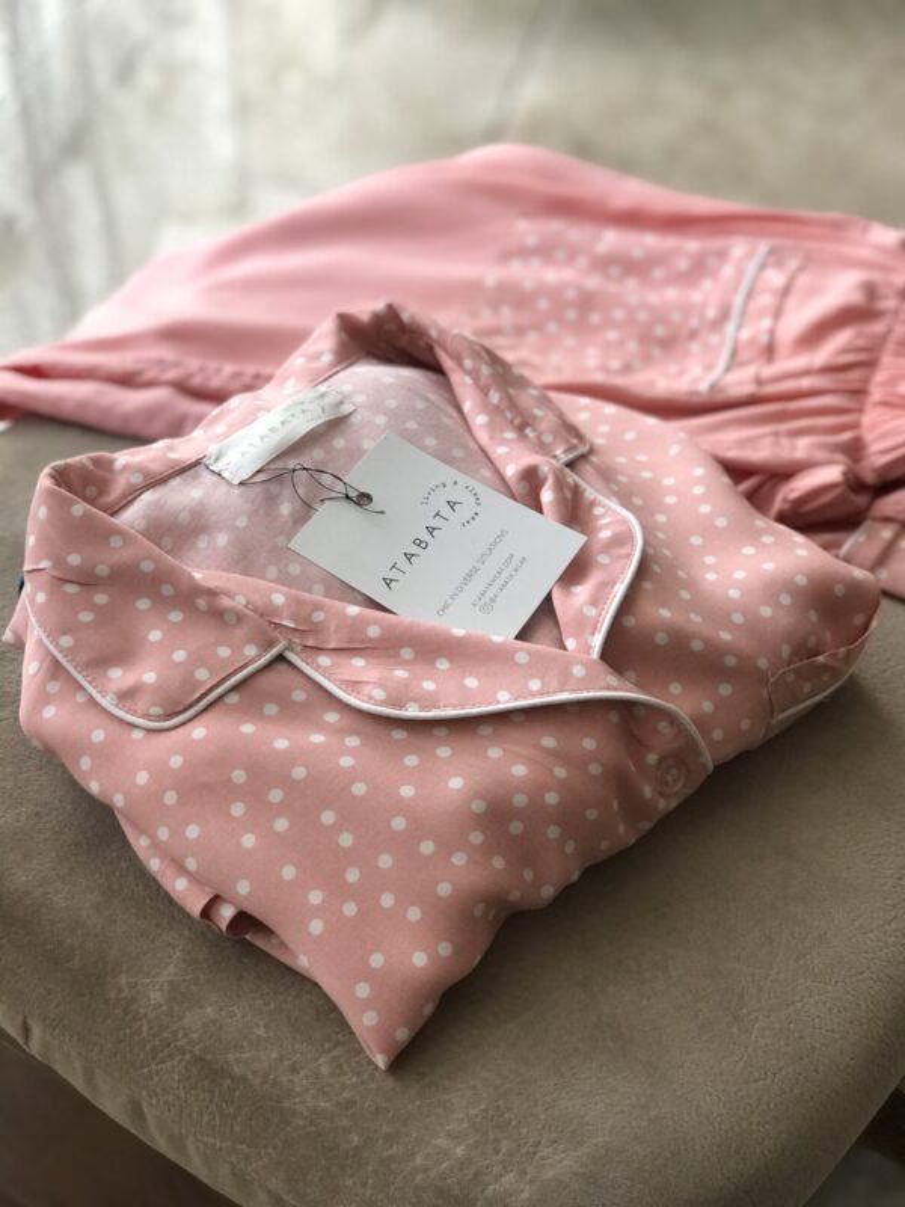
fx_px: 1987
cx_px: 452
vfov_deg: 33.8
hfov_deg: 25.7
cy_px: 604
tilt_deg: -41.0
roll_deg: +0.2
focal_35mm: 57
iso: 50
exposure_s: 1/60
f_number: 2.8
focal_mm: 6.6
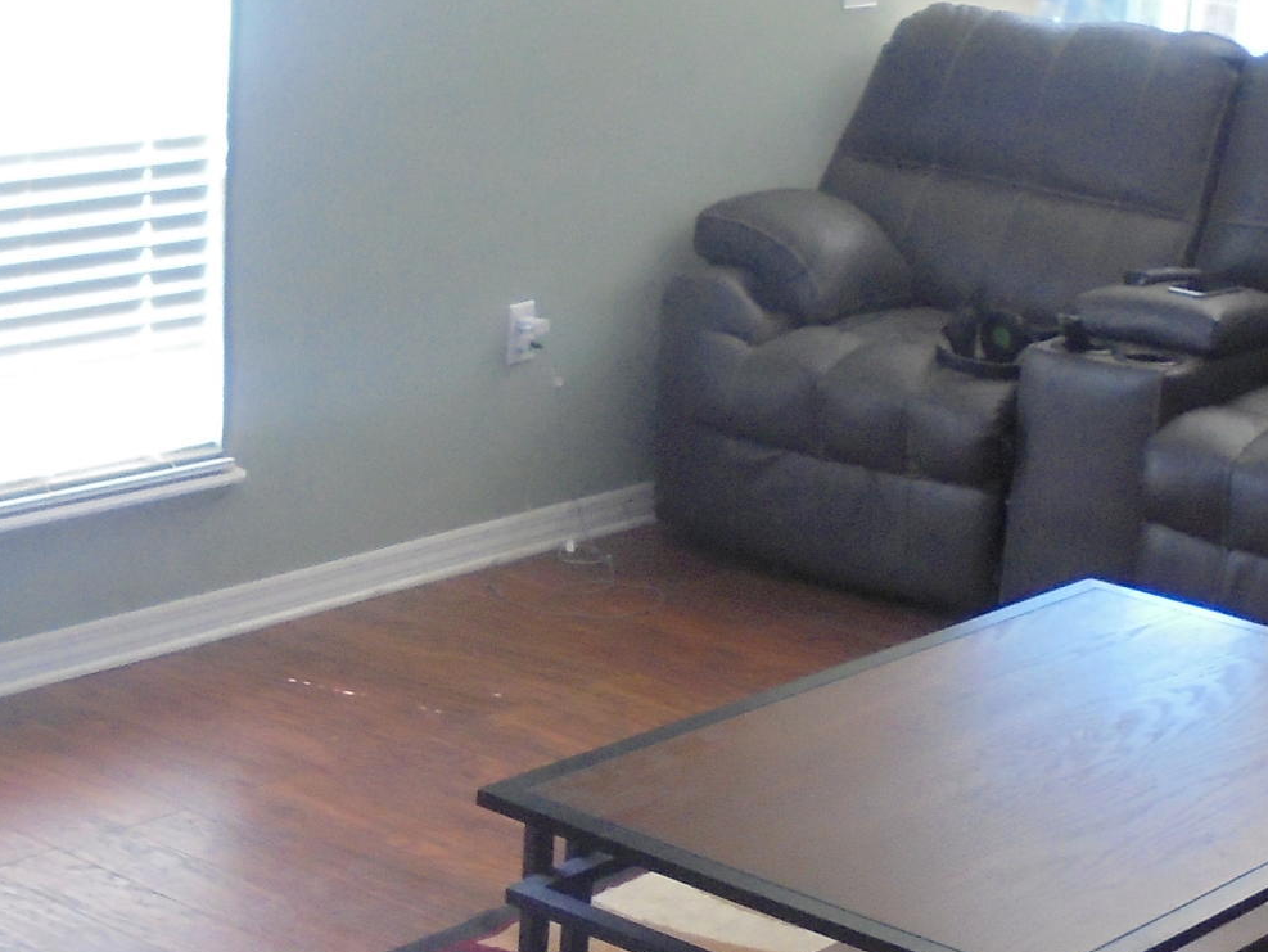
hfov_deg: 24.6
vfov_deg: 18.4
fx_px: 2895
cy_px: 824
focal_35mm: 79
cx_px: 423
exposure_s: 1/30
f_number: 3.5
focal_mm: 4.6
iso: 250
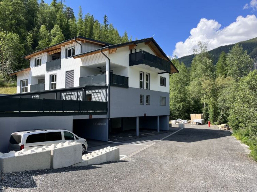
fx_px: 193
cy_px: 96
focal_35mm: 26
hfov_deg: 67.3
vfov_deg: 53.1
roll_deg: +0.4
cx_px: 128
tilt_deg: +3.0
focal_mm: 5.1
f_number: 1.6
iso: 50
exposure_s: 1/2101
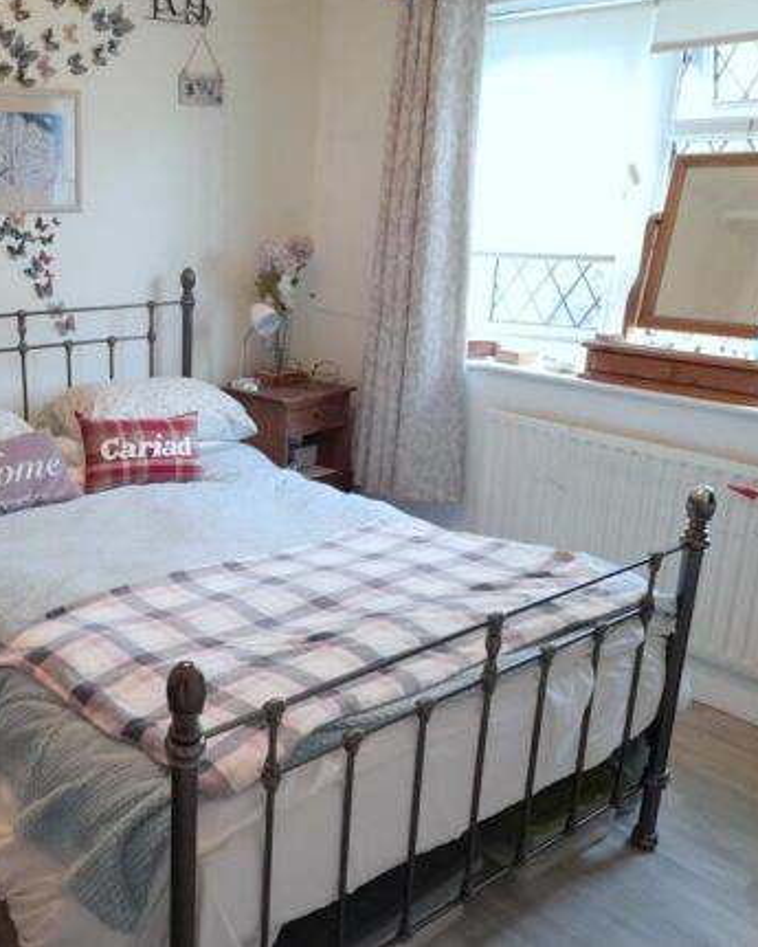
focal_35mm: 33
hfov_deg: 42.9
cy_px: 469
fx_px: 925
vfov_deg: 54.2
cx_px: 175
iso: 200
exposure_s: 1/50
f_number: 2
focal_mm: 4.6
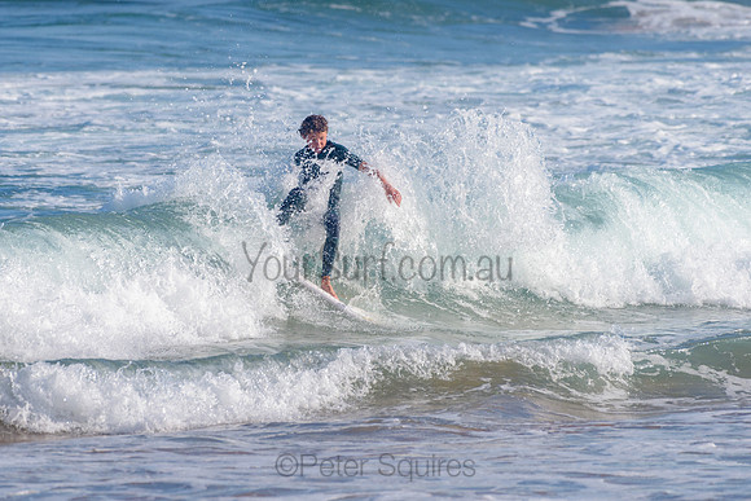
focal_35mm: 613
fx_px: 12795
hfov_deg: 3.4
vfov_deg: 2.2
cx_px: 324
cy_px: 245
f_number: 5.6
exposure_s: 1/2000
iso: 180
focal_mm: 500
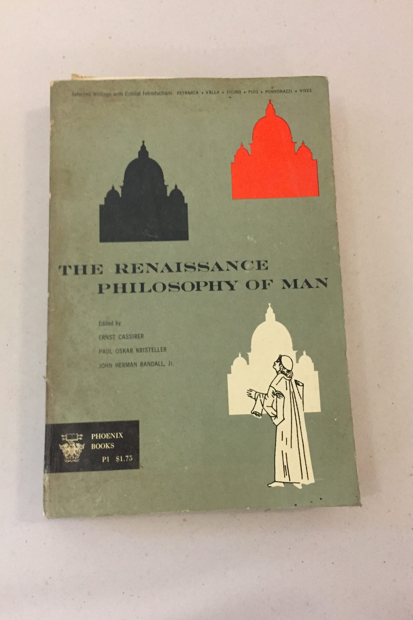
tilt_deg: -81.1
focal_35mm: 31
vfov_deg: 60.3
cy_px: 315
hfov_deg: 42.3
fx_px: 533
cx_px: 215
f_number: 2.2
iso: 320
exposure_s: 1/33
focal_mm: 4.15
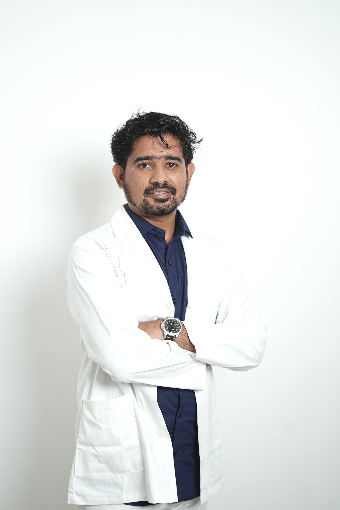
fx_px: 737
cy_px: 255
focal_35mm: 52
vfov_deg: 38.2
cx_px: 170
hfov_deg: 26.0
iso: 100
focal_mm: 35
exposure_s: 1/400
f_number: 1.4
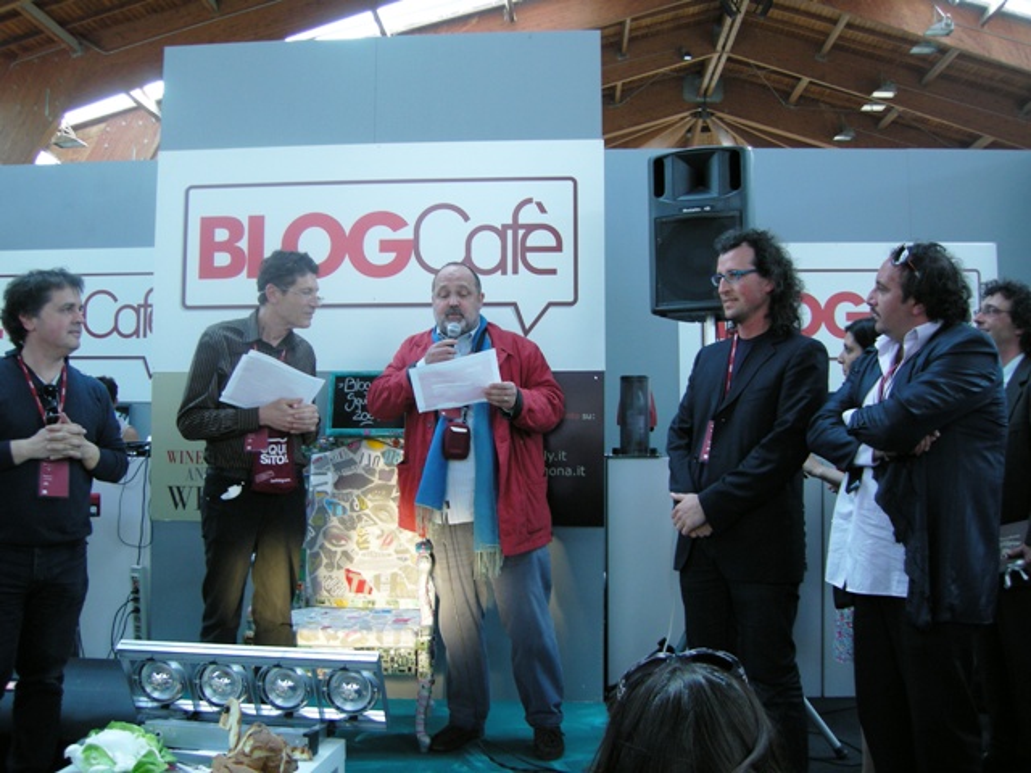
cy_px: 386
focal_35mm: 36
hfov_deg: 51.4
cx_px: 516
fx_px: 1072
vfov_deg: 39.7
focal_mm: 7.5
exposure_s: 1/56.2
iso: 102
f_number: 2.7
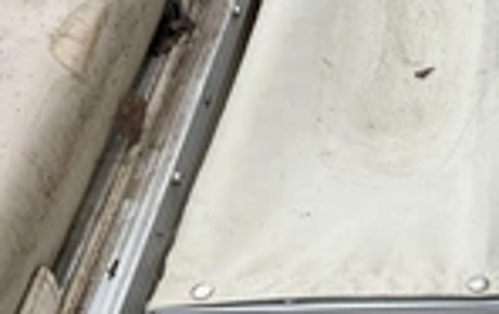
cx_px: 472
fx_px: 1130
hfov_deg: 24.0
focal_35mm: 83
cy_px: 280
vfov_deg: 15.6
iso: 25
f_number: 1.8
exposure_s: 1/122
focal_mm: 3
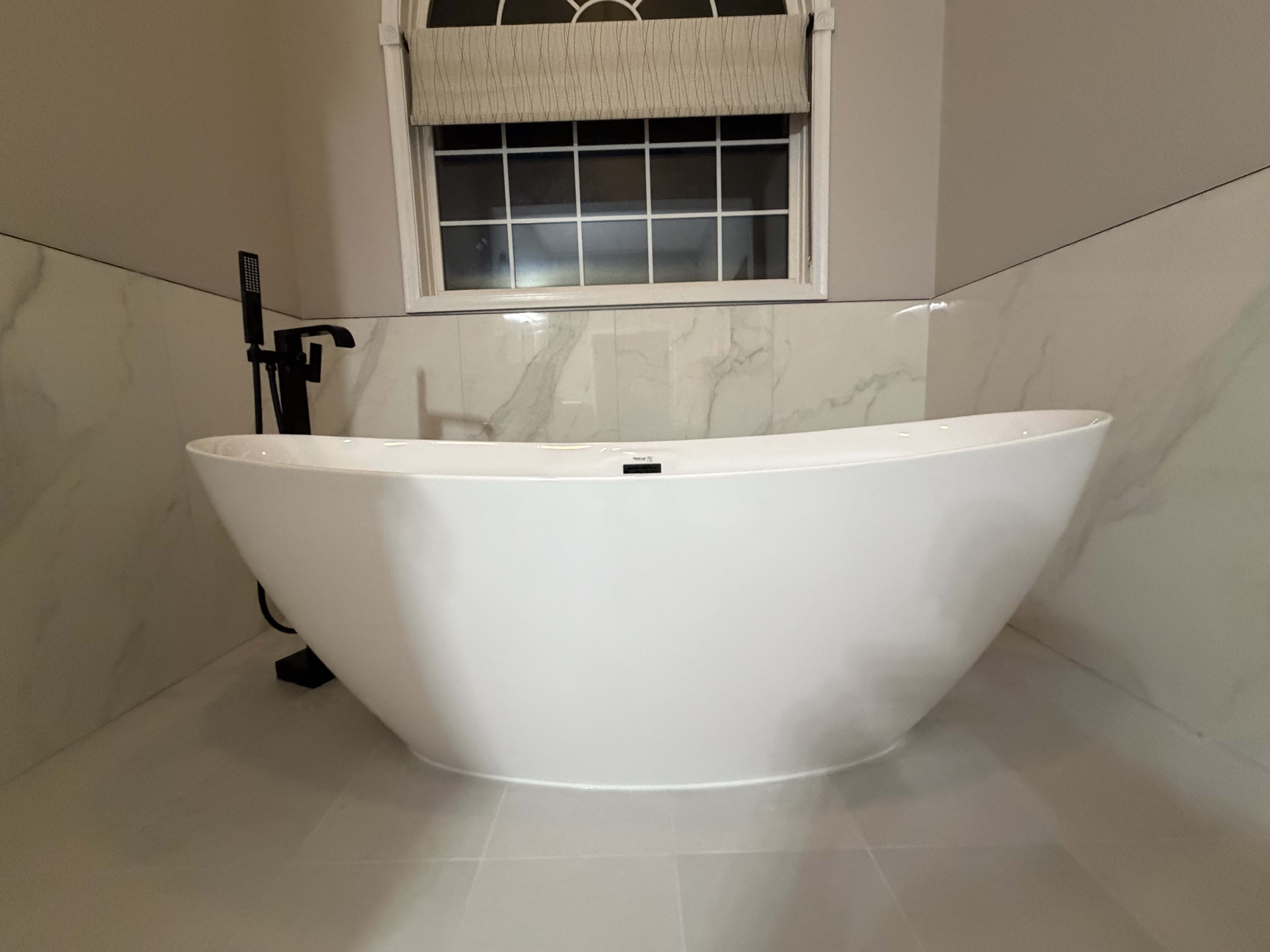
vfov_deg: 85.7
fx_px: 514
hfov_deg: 102.1
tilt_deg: -7.0
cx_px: 635
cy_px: 476
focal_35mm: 14
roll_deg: +2.9
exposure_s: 1/60
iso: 640
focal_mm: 2.22
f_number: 2.2
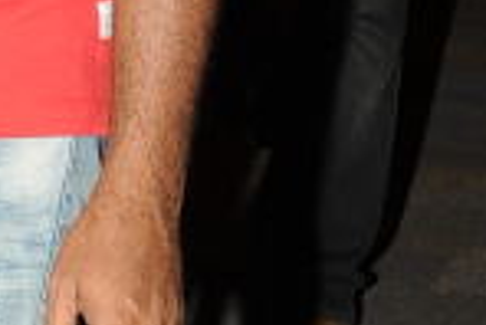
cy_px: -121
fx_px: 3730
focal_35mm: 276
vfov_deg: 5.0
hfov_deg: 7.3
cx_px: -317
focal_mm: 40
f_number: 6.3
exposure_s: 1/125
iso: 320
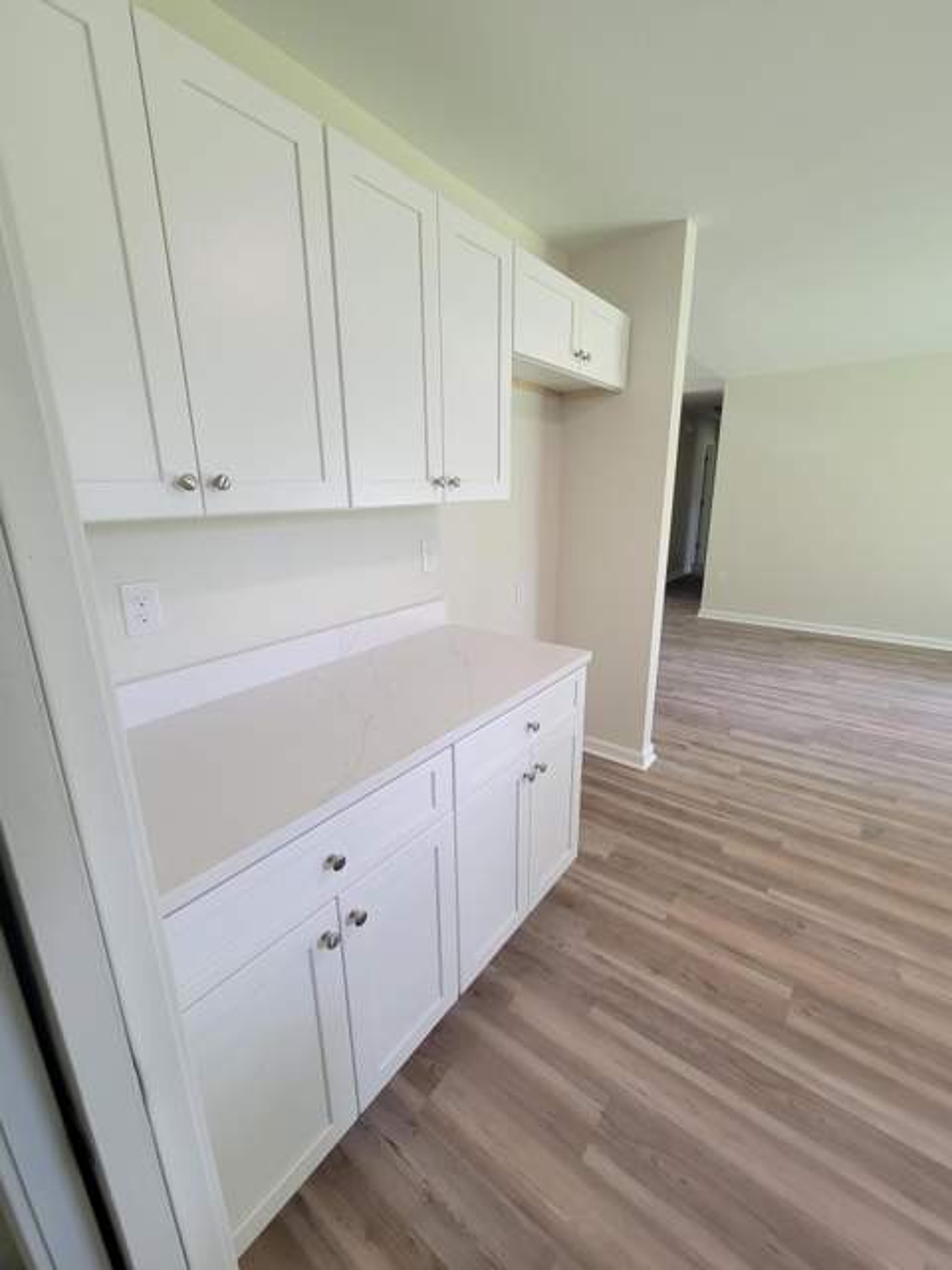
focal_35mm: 13
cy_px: 635
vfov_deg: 106.2
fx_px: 477
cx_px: 476
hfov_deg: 89.9
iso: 125
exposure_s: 1/60
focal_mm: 2.2
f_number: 2.2
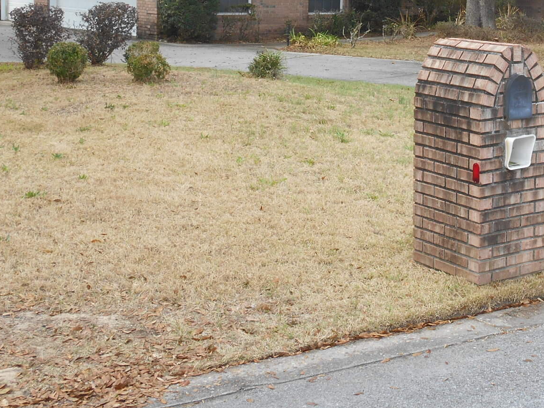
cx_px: 413
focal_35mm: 69
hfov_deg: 27.7
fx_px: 1084
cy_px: 61
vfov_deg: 21.0
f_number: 3.7
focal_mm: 6.3
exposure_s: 1/160
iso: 80
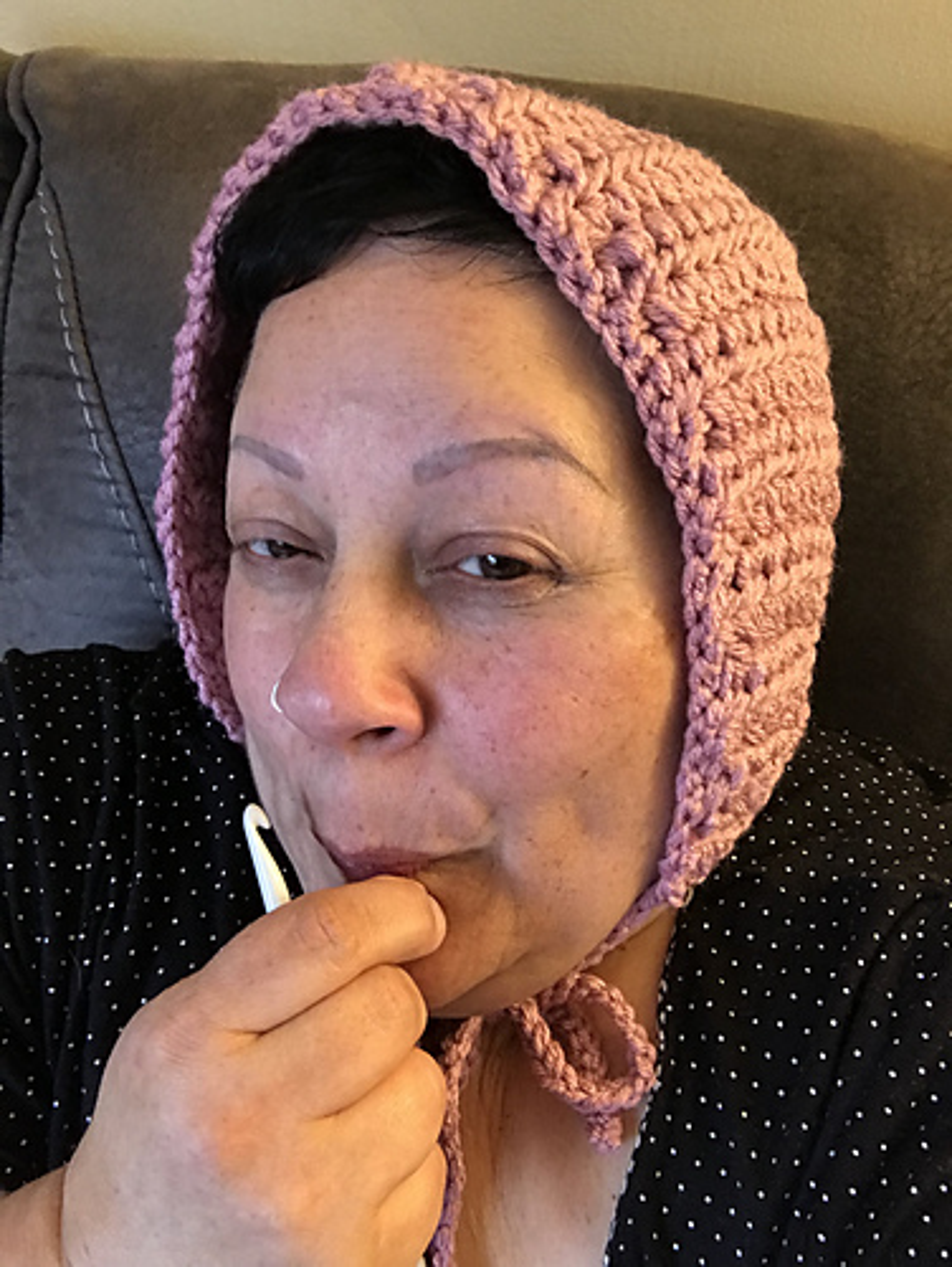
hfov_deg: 44.2
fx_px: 1171
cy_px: 634
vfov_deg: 56.8
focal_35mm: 32
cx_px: 476
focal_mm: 2.87
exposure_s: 1/30
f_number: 2.2
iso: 125
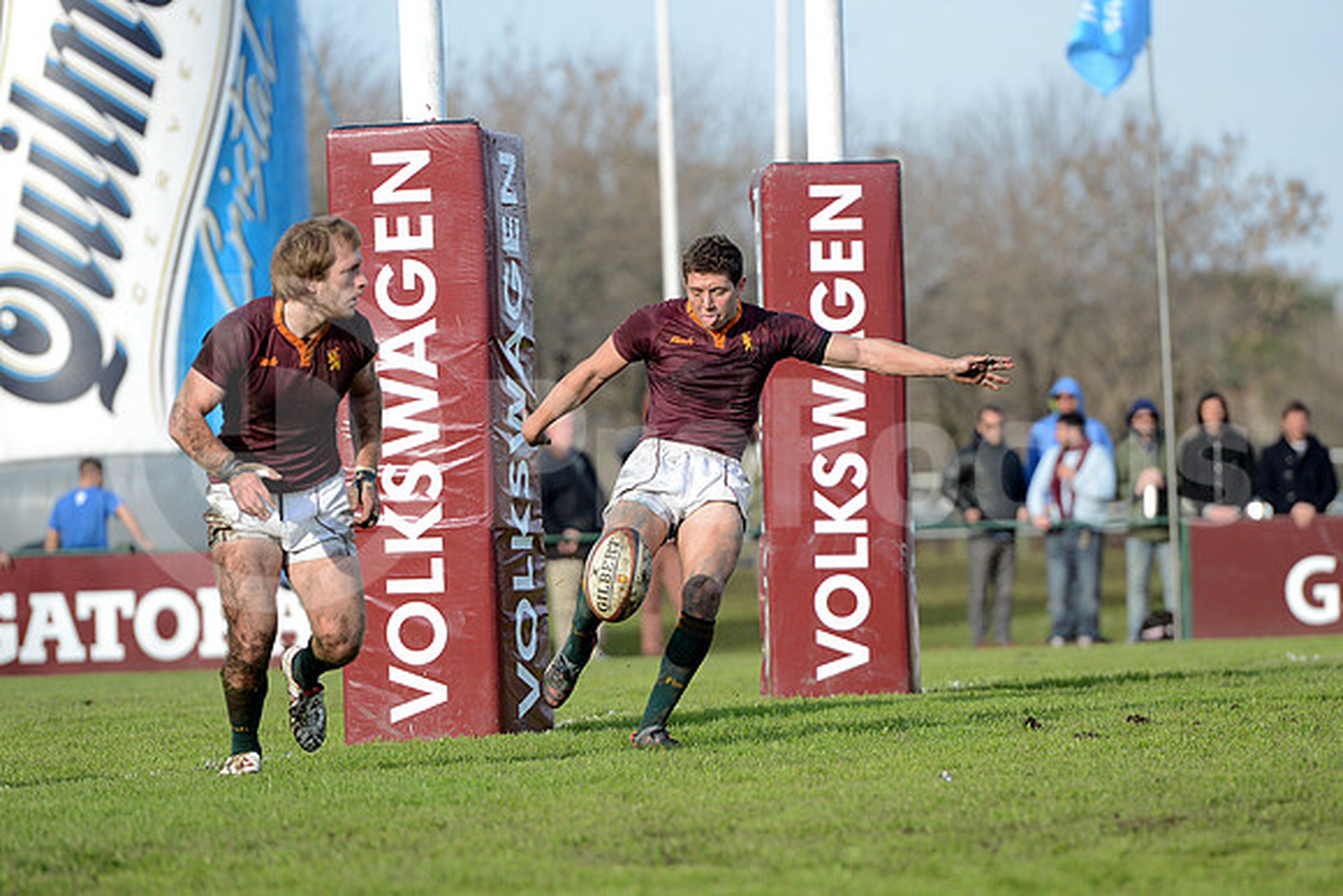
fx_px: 7463
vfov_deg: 6.9
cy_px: 448
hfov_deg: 10.3
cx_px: 672
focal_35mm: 200
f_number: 4
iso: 500
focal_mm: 200
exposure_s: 1/2500
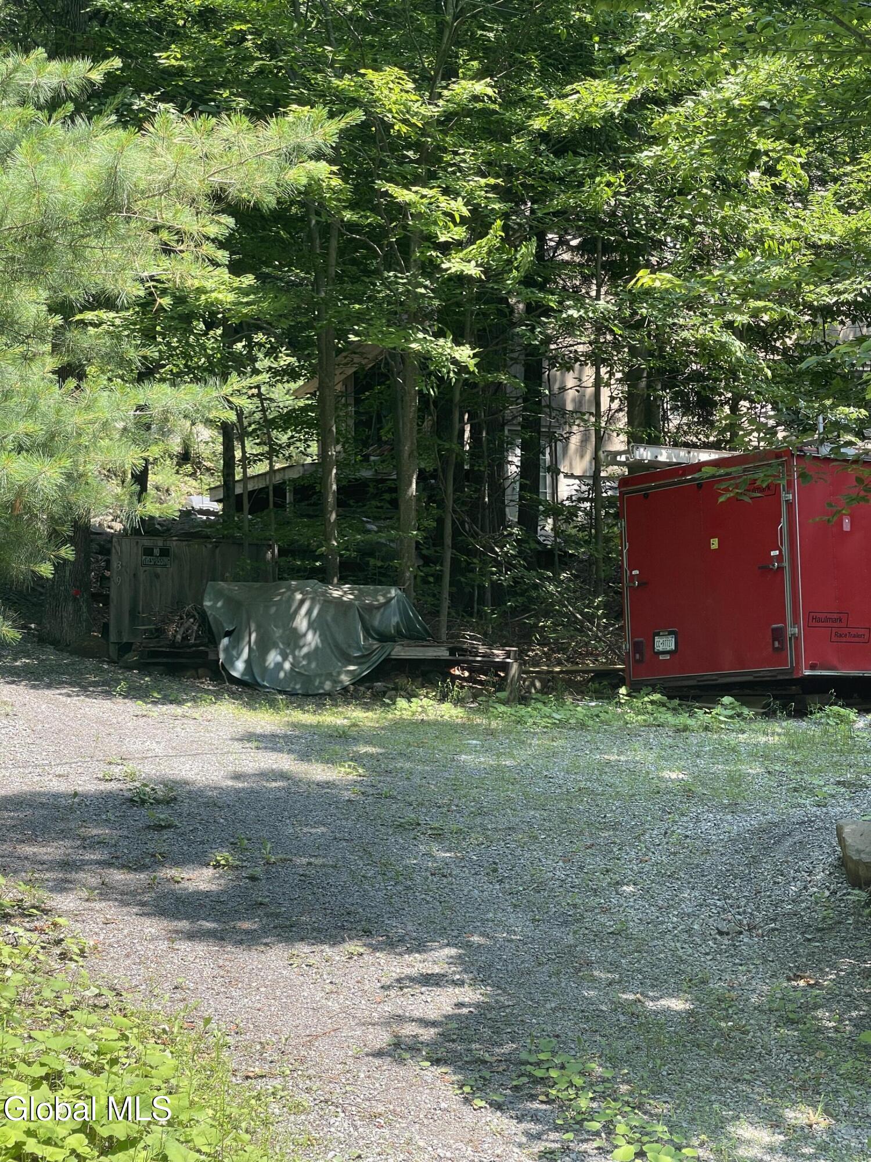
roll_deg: +1.2
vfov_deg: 30.3
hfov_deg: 22.9
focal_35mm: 64
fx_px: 2147
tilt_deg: +7.1
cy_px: 581
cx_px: 436
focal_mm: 7.5
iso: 20
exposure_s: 1/162
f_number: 2.2
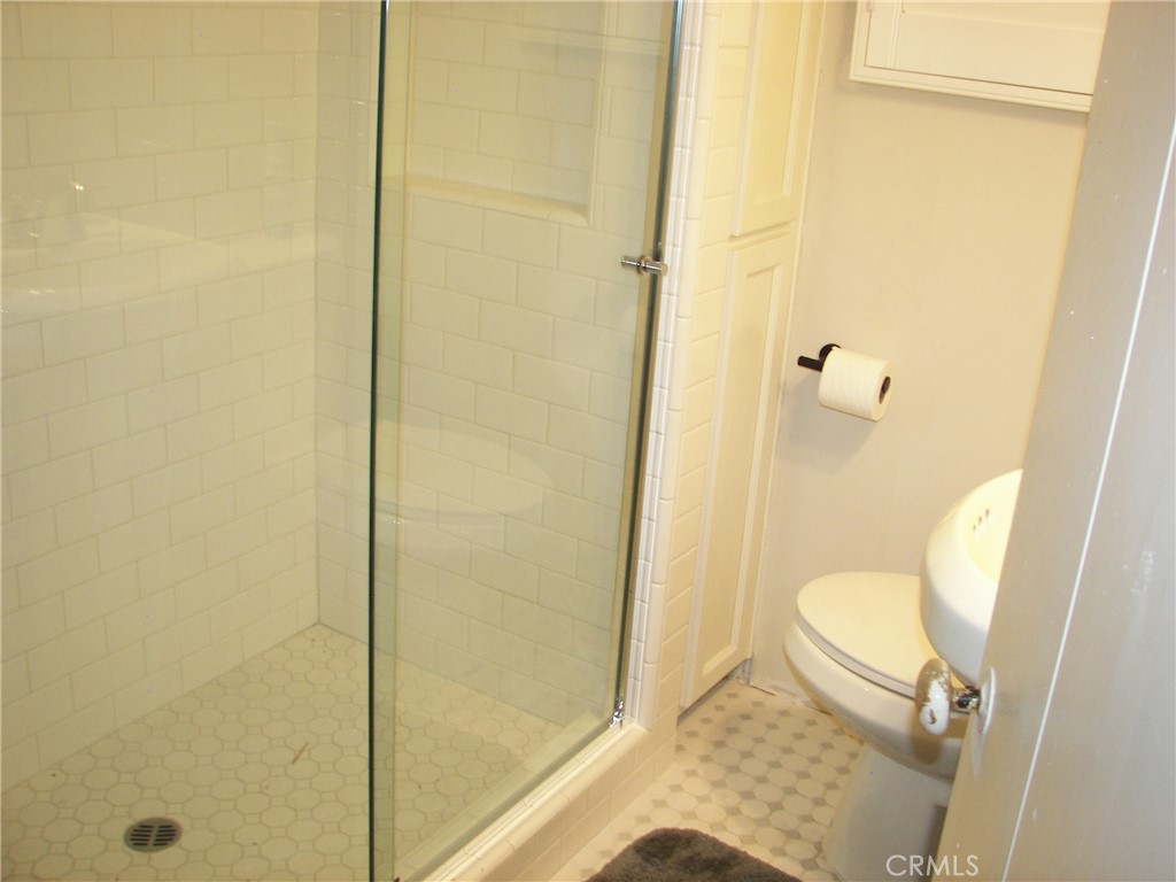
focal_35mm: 36
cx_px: 588
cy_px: 441
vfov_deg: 39.7
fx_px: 1223
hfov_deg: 51.4
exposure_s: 1/30
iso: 100
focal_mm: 6
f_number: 2.8
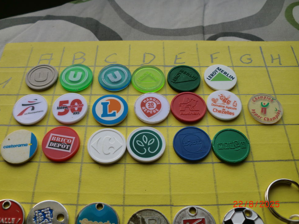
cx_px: 146
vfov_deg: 39.7
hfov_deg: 51.3
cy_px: 112
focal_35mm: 36
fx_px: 311
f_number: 3.1
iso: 64
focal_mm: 6.3
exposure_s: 1/200
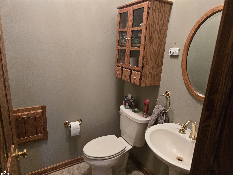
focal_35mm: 23
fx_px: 155
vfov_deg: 58.9
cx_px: 116
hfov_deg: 73.9
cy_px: 88
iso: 800
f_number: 1.8
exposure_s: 1/60
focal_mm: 5.4
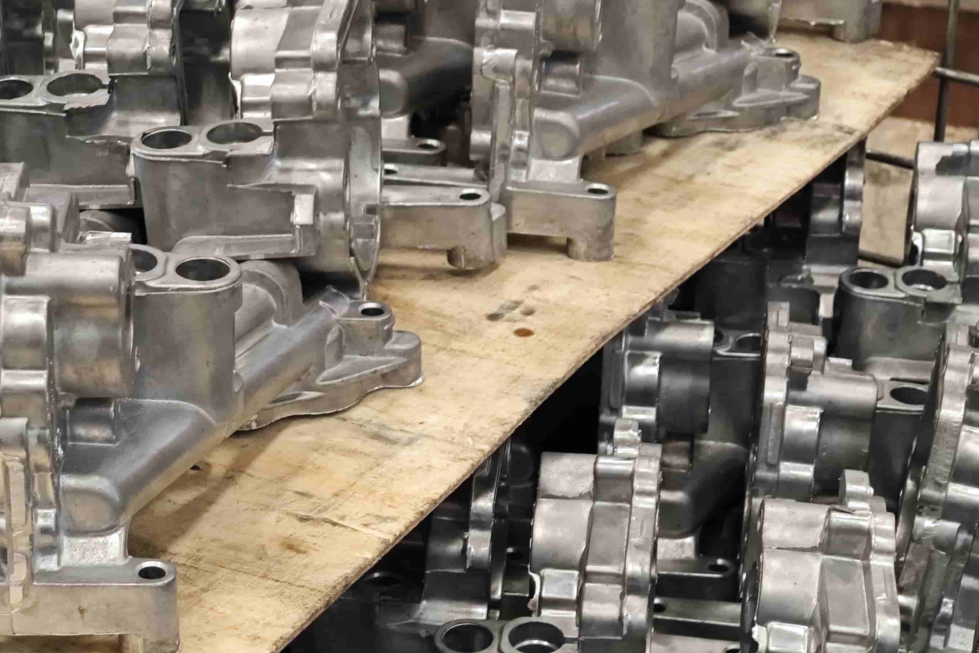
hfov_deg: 18.1
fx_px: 3073
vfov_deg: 12.1
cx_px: 512
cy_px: 466
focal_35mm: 113
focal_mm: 9
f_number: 2
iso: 1250
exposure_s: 1/50
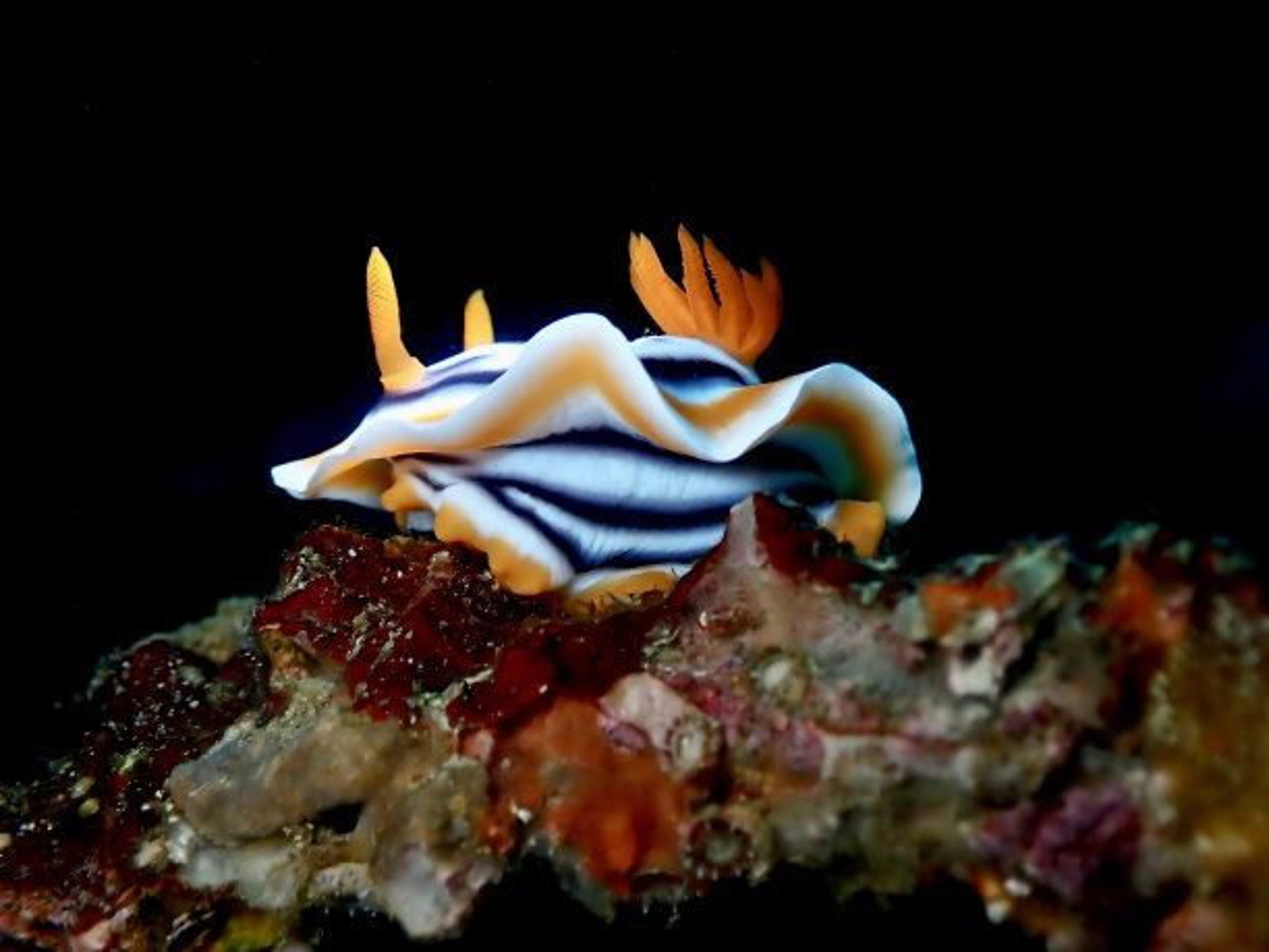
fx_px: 1100
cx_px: 634
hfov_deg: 60.0
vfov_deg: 46.8
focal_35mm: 30
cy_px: 476
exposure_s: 1/30
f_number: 6.3
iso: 100
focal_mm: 5.4
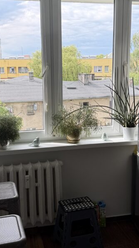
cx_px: 67
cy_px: 124
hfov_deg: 33.7
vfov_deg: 56.6
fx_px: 230
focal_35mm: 35
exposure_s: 1/643
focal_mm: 6.76
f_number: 1.78
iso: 80
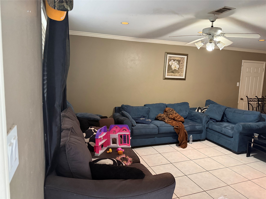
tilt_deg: -6.4
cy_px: 100
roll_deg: -2.2
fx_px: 184
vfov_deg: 56.8
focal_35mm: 24
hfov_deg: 71.6
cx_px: 133
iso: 640
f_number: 1.78
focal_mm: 6.76
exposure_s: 1/40
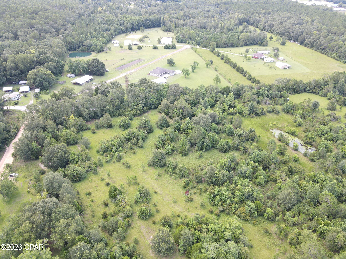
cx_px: 173
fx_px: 240
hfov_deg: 71.6
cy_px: 130
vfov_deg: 56.8
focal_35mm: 24
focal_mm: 4.5
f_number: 2.8
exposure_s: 1/30
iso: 100
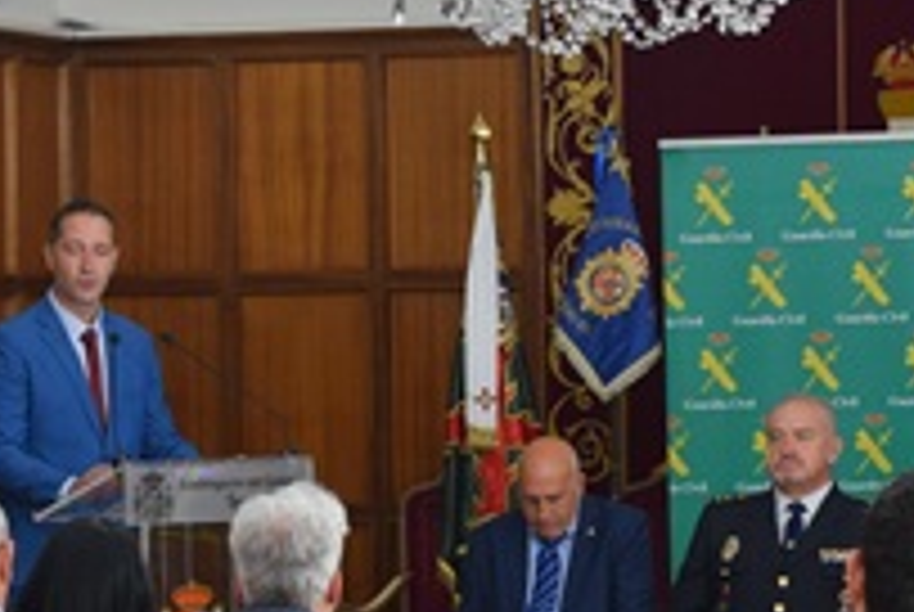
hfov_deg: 10.0
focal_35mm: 206
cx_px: 358
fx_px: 5238
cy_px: 580
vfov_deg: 6.7
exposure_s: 1/60
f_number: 4
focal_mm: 38
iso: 640
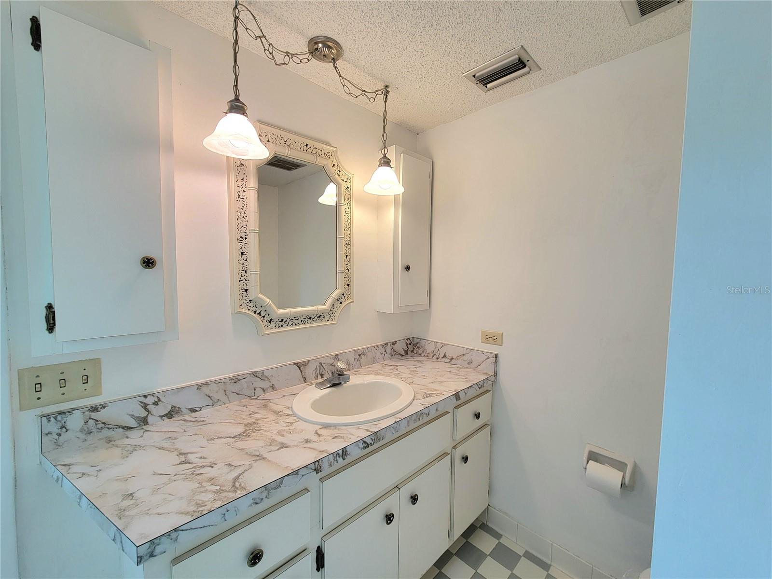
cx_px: 386
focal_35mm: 13
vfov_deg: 89.9
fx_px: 290
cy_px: 290
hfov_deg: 106.2
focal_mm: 2.2
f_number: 2.2
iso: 50
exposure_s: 1/60.2
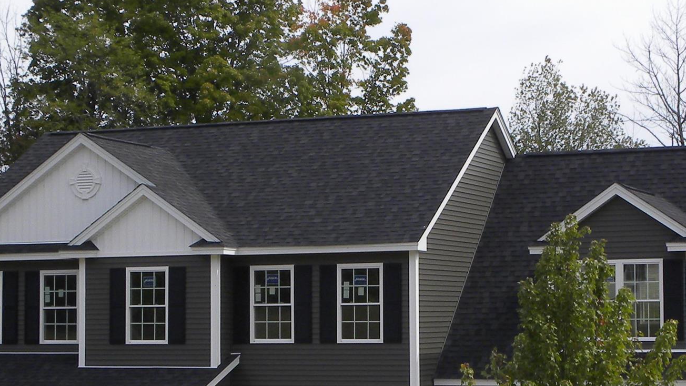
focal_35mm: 95
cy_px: 230
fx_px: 1728
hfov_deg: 22.4
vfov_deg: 12.7
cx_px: 410
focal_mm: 6.6
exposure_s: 1/297
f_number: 5.6
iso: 64
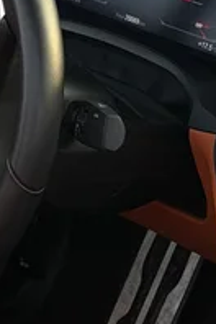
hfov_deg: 6.8
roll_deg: +0.4
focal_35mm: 202
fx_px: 1818
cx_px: 111
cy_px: 224
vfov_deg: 10.2
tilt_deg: -27.1
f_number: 1.78
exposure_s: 1/236
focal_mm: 6.76
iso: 80
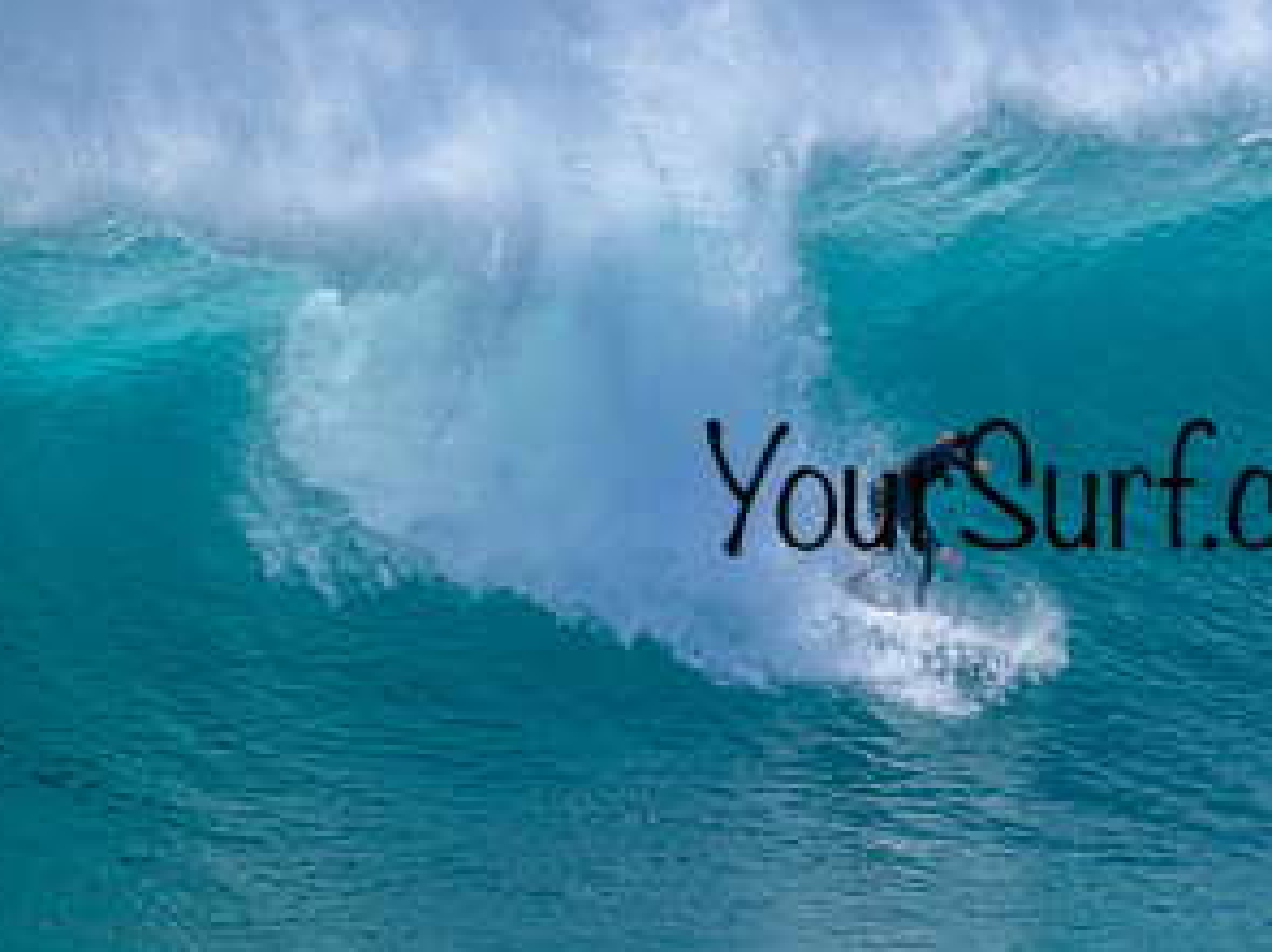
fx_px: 38935
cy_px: 450
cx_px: 1151
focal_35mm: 1060
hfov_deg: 1.9
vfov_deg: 1.4
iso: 450
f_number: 8
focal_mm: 560
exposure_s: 1/1600
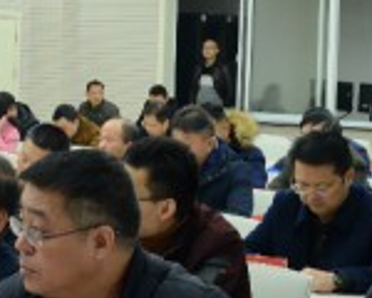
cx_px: -134
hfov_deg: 12.4
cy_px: 88
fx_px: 1651
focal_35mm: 150
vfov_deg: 10.3
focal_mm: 30
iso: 1800
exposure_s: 1/60
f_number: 9.5
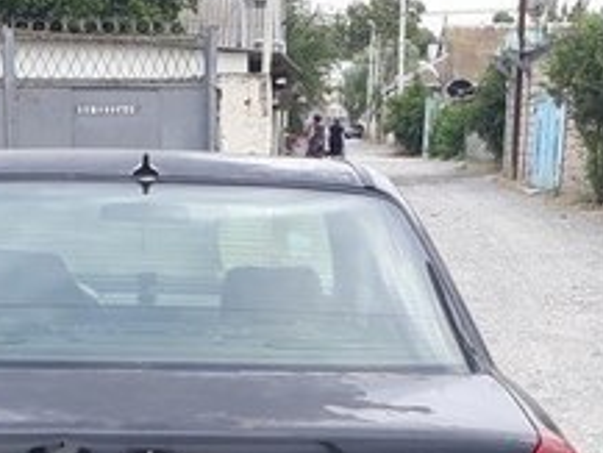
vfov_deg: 17.2
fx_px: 1429
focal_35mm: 82
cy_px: 538
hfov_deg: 23.6
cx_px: 170
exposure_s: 1/202
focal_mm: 3.6
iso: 40
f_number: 1.9
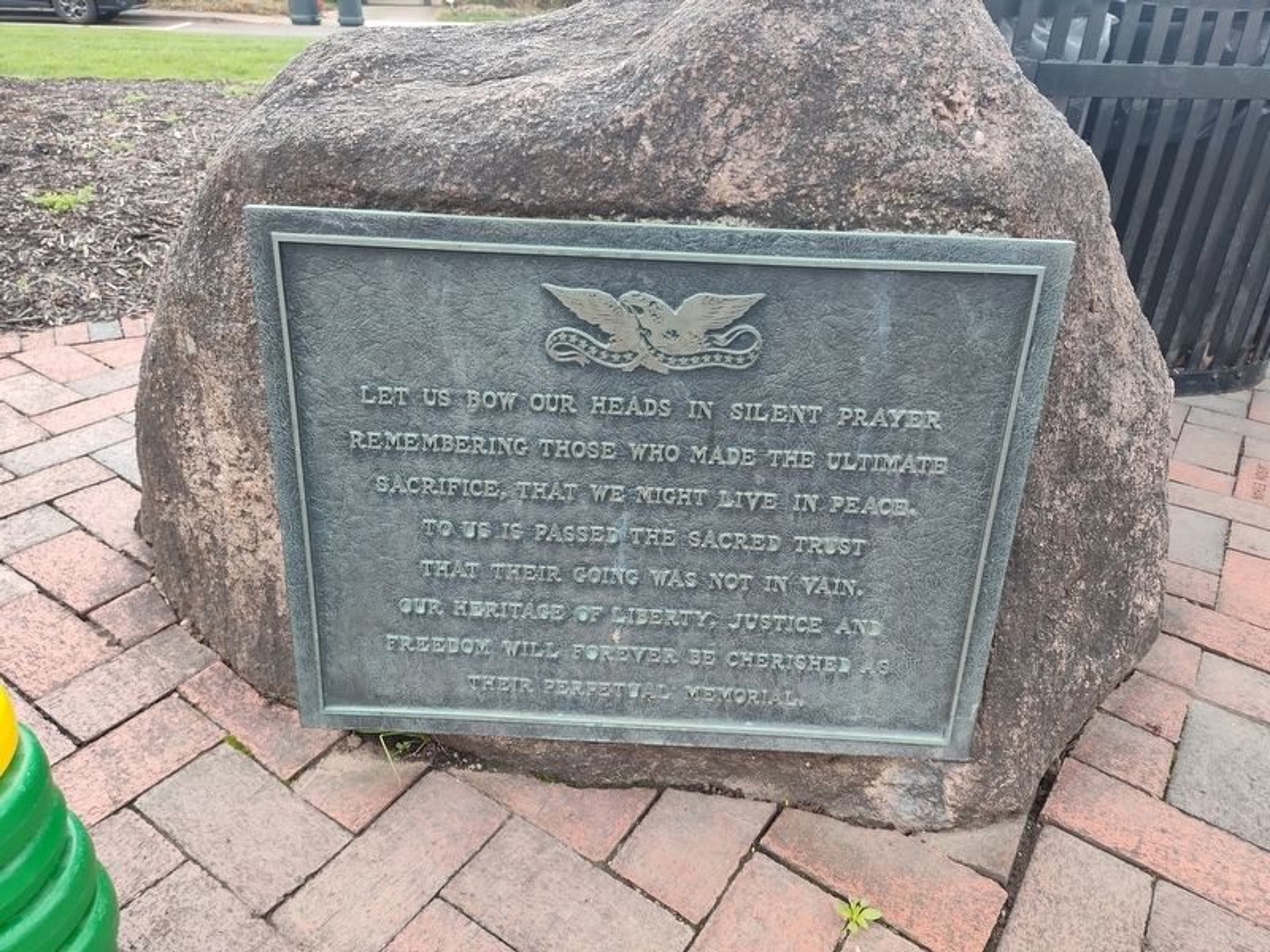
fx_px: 844
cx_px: 635
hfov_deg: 73.9
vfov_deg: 58.9
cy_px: 476
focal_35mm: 23
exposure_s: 1/120
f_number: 1.8
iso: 344
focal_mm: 5.56
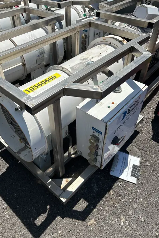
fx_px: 185
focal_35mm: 28
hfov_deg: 46.4
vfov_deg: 65.5
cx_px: 73
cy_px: 121
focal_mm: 5.7
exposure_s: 1/5319
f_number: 1.5
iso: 50
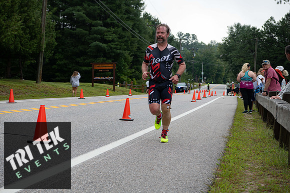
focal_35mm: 70
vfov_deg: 19.5
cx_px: 145
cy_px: 96
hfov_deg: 28.8
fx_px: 564
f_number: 6.3
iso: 160
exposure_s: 1/200
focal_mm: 70
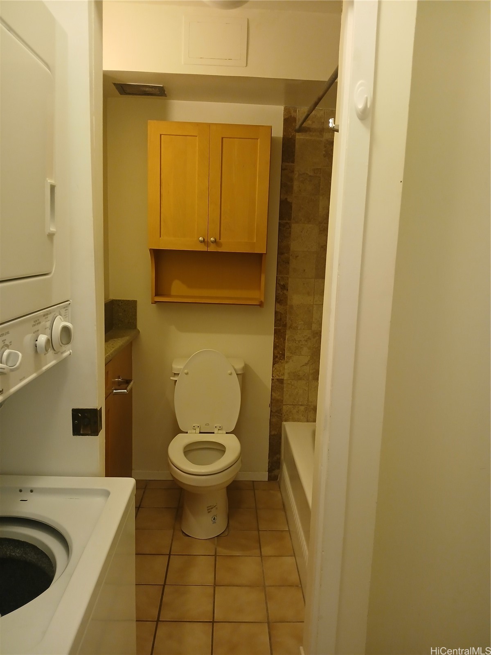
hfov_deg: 53.1
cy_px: 328
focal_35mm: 26
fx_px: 492
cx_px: 246
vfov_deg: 67.3
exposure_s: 1/40
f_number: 1.8
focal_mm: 3.98
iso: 250
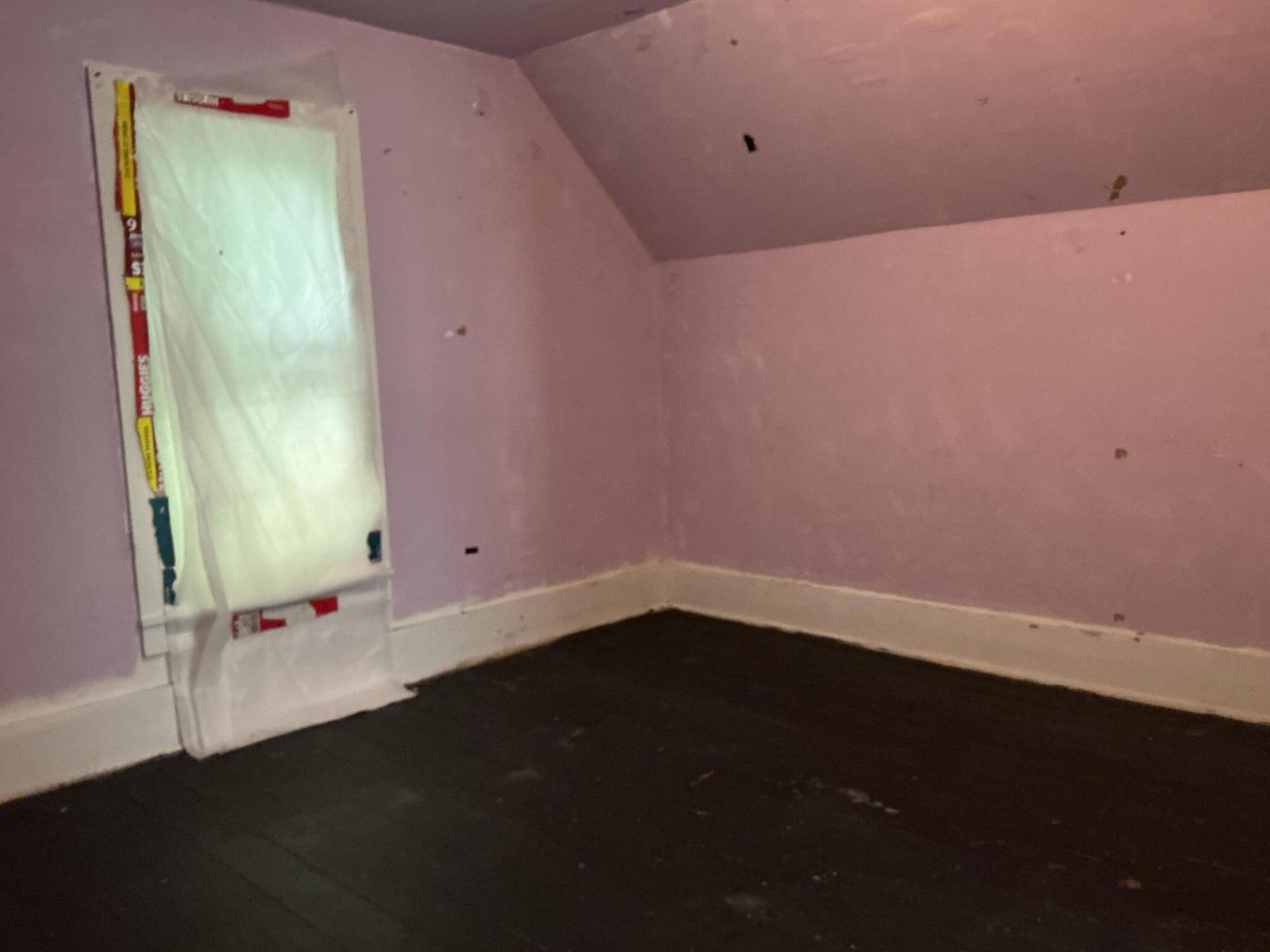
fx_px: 1064
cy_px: 476
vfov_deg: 48.2
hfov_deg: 61.7
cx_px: 635
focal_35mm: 29
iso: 400
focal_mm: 3
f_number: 1.8
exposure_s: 1/30
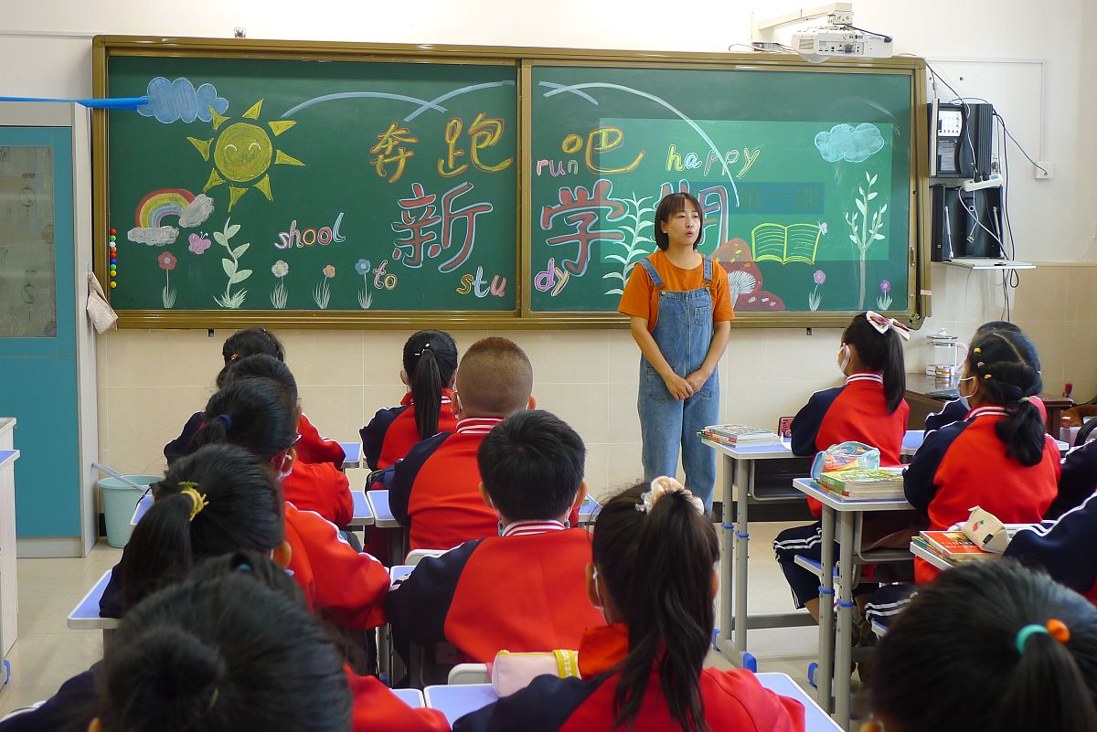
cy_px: 366
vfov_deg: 27.0
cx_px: 548
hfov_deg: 39.6
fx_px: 1524
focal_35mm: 50
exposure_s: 1/20
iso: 100
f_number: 2.8
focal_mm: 10.7
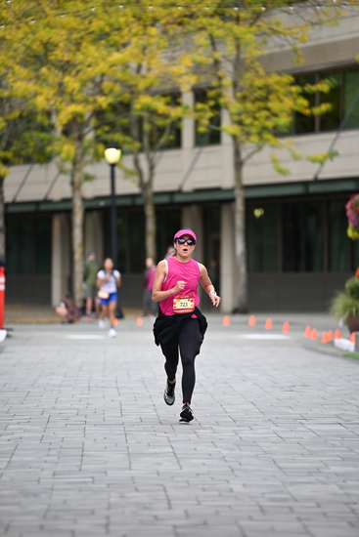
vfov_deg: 10.3
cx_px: 180
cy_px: 268
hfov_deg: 6.9
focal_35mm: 200
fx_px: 2990
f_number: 2.8
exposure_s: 1/2000
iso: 640
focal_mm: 200
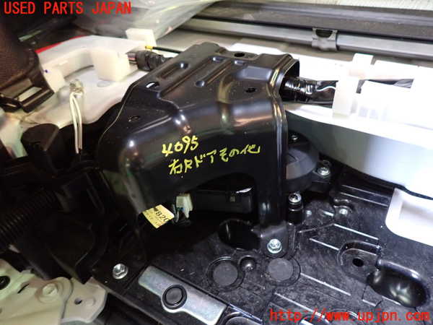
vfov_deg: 54.9
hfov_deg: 69.4
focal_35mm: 25
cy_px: 162
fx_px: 313
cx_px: 216
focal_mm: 4.5
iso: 800
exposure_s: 1/20
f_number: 2
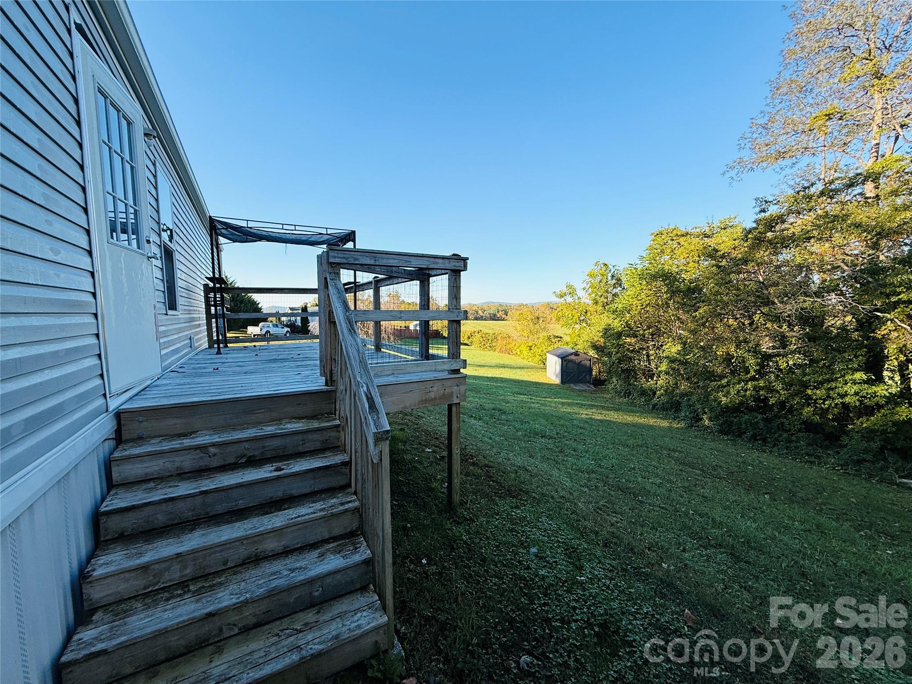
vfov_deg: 85.7
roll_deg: -0.1
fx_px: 369
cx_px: 456
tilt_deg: -3.6
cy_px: 342
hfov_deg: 102.1
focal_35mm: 14
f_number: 2.2
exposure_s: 1/760
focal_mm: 2.22
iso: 50
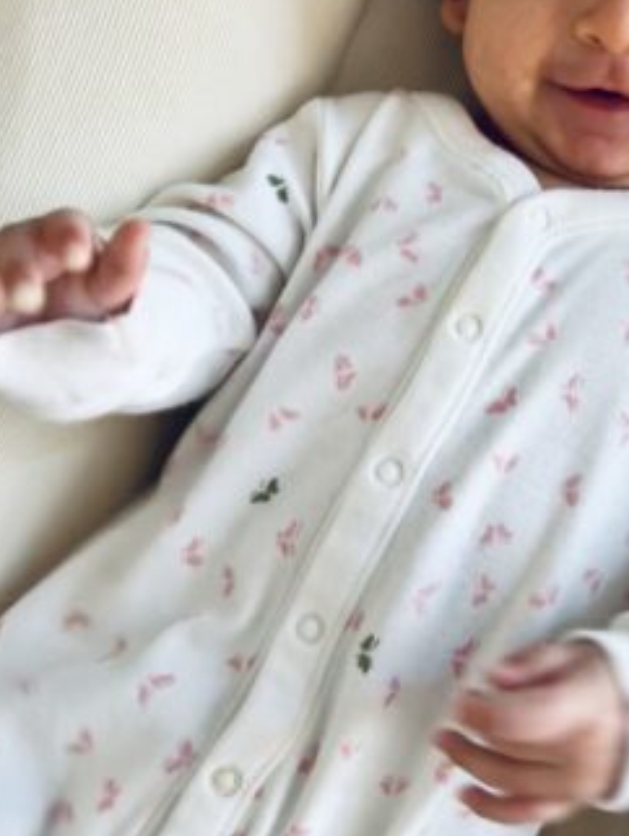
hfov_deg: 32.7
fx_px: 1040
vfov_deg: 43.6
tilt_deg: -83.1
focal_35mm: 43
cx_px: 504
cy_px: 326
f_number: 1.5
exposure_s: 1/60
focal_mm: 5.7
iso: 160
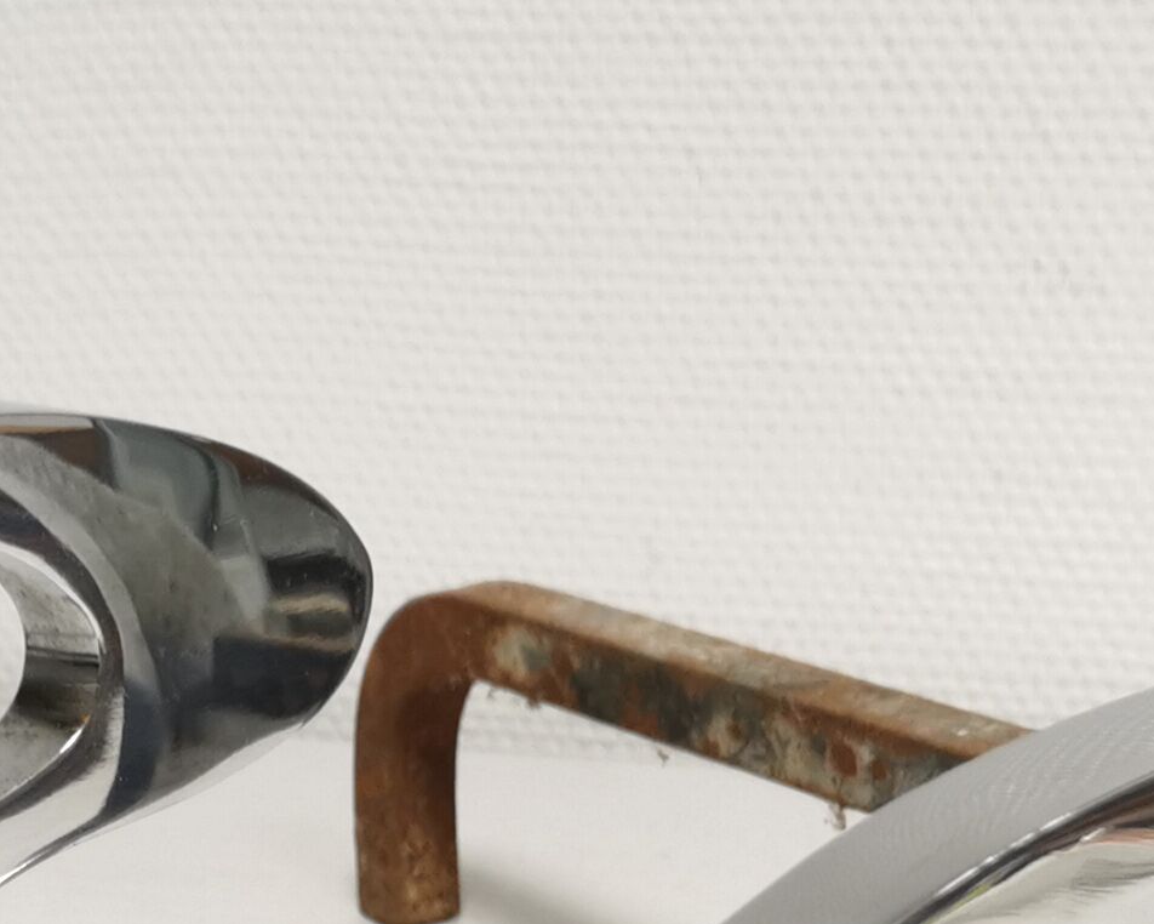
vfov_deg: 14.3
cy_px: 1378
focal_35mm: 101
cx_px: 327
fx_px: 3450
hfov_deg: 18.9
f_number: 1.8
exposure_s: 1/50
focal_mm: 5.58
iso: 125
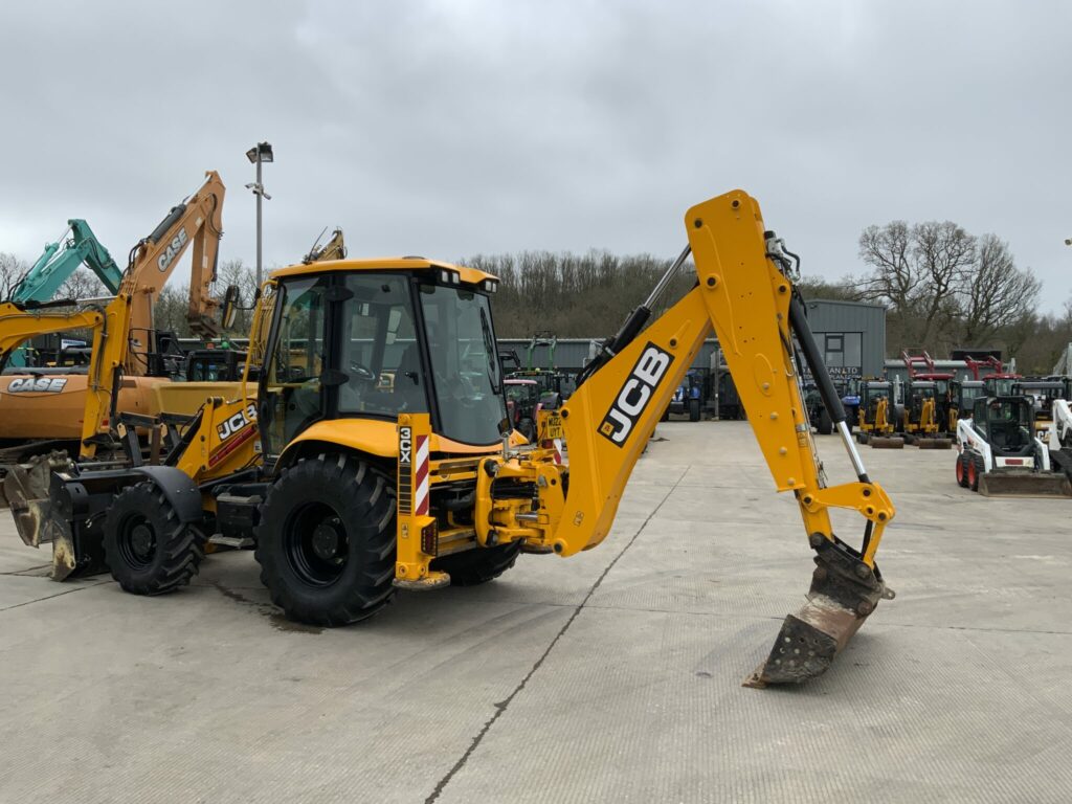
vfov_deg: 48.2
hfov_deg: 61.7
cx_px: 536
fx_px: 898
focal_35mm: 29
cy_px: 402
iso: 16
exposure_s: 1/1311
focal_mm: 3
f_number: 1.8
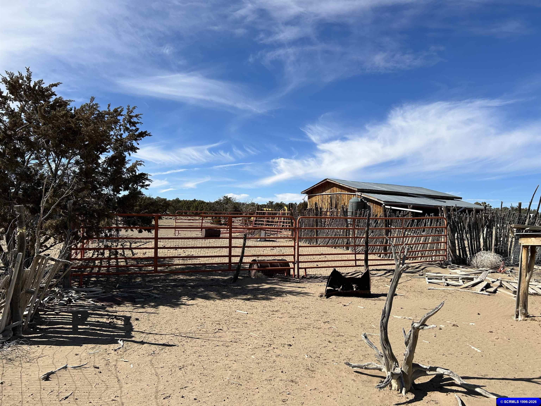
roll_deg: -1.7
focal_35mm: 26
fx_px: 406
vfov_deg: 53.1
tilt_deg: +2.6
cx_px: 270
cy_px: 203
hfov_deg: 67.3
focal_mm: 5.7
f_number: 1.5
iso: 50
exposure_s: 1/5319
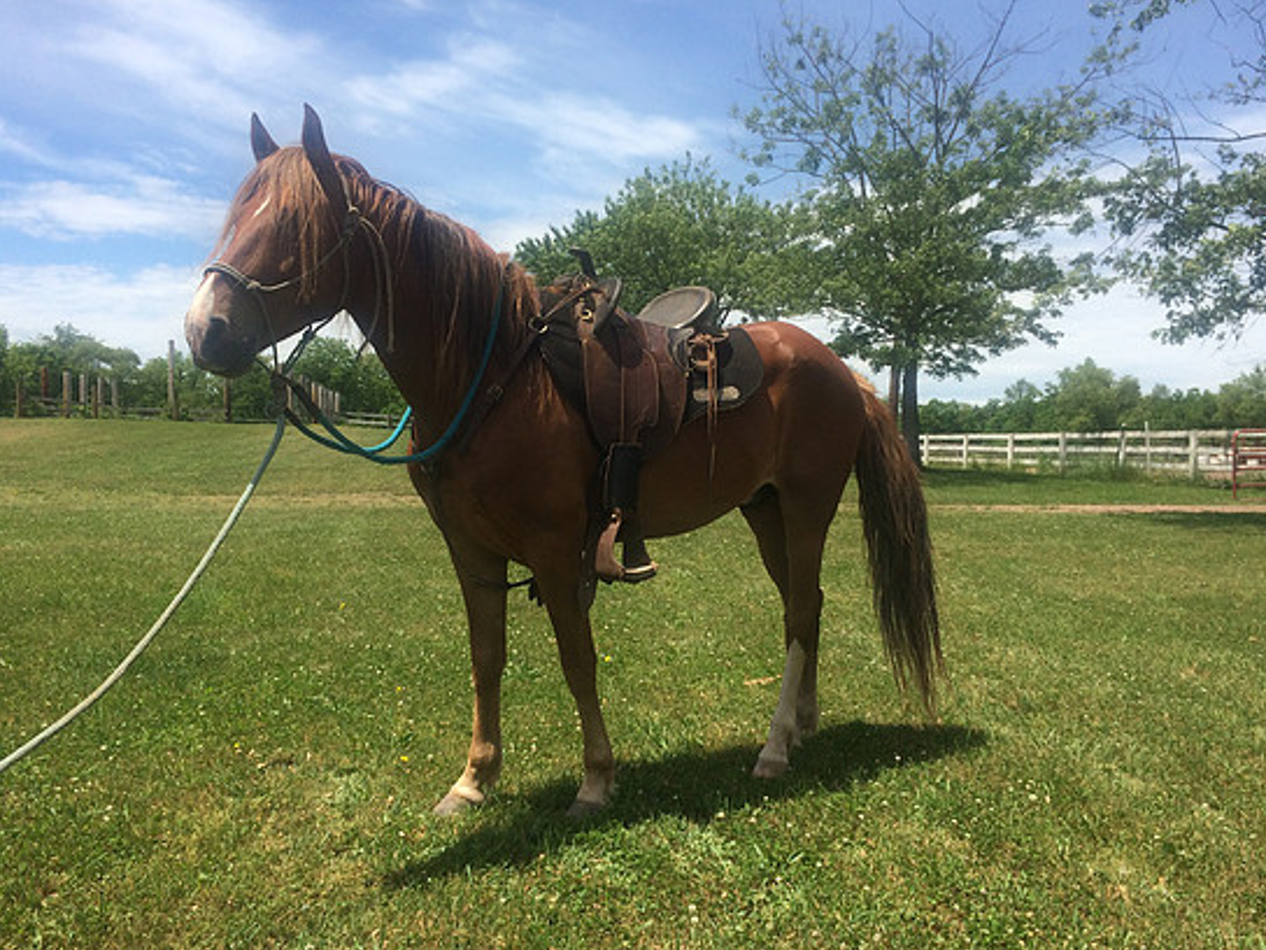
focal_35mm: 32
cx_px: 656
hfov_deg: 56.8
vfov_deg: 44.1
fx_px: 1170
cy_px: 502
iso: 40
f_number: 2.2
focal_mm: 4.12
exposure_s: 1/2160
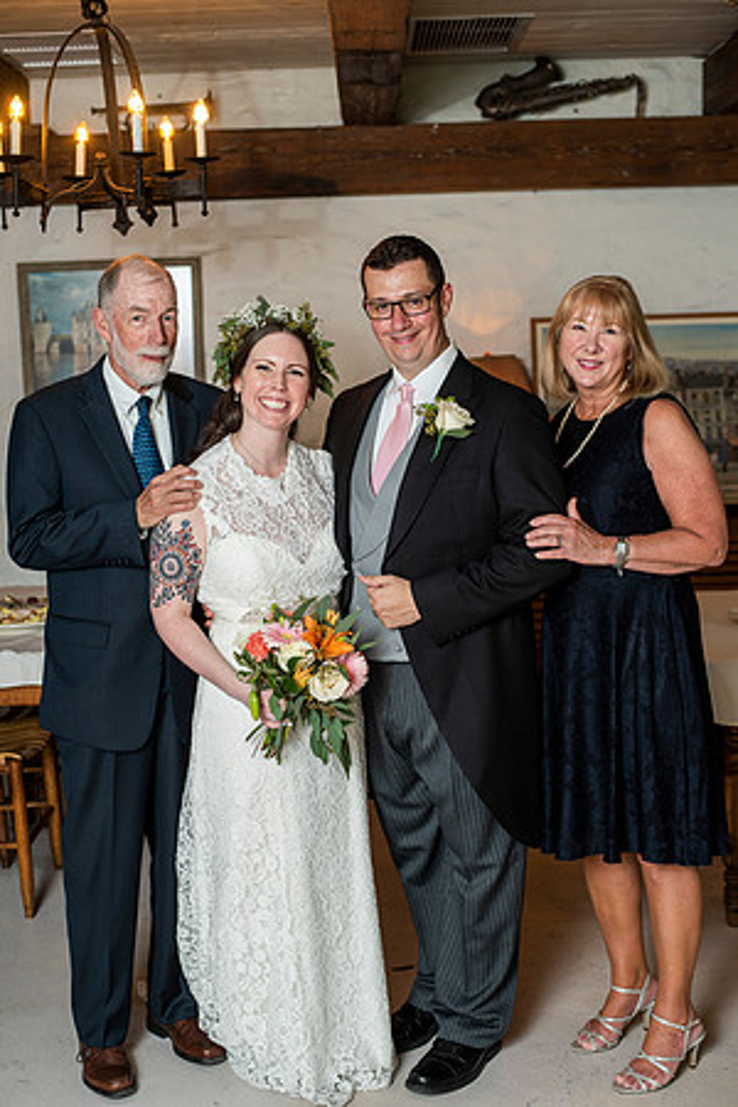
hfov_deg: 27.0
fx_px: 1537
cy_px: 554
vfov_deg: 39.6
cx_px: 369
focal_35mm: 50
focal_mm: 50
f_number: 3.2
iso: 400
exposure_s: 1/80
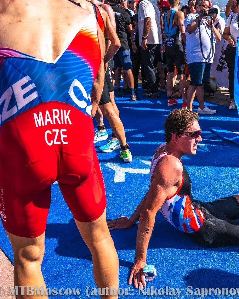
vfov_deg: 43.8
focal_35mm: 42
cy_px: 150
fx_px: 371
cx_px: 218
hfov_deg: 33.7
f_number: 7.1
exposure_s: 1/1600
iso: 320
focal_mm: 29.5
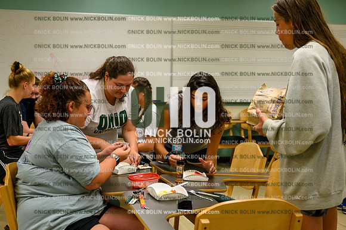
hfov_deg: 39.6
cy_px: 115
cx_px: 173
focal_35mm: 50
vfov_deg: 27.0
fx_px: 480
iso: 1600
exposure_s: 1/250
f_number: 4.5
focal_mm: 50
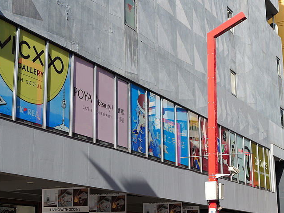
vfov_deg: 20.5
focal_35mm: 72
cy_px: 96
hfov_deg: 27.0
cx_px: 117
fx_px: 591
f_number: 2.8
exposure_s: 1/800
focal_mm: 26.9
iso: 100
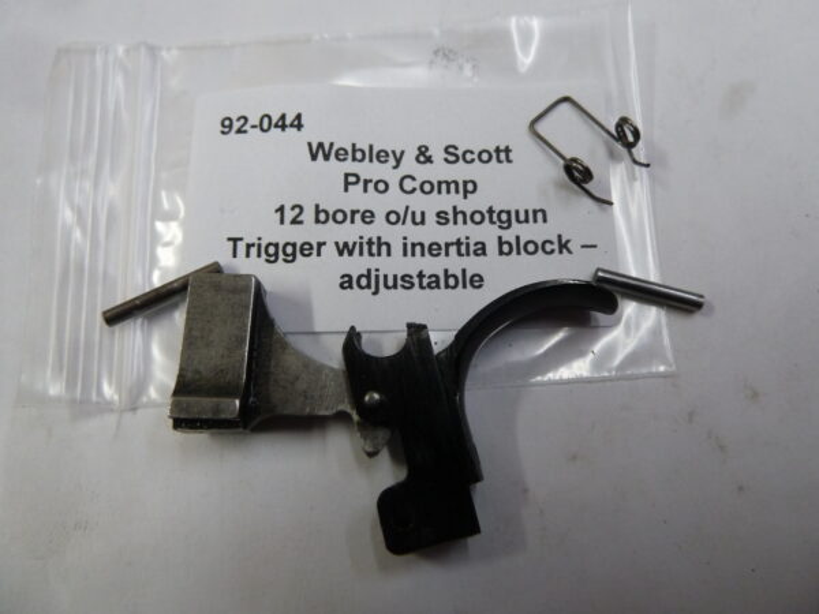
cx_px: 410
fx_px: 591
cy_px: 307
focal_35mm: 25
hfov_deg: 69.4
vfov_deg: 54.9
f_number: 3.3
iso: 250
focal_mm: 4.1
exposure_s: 1/30
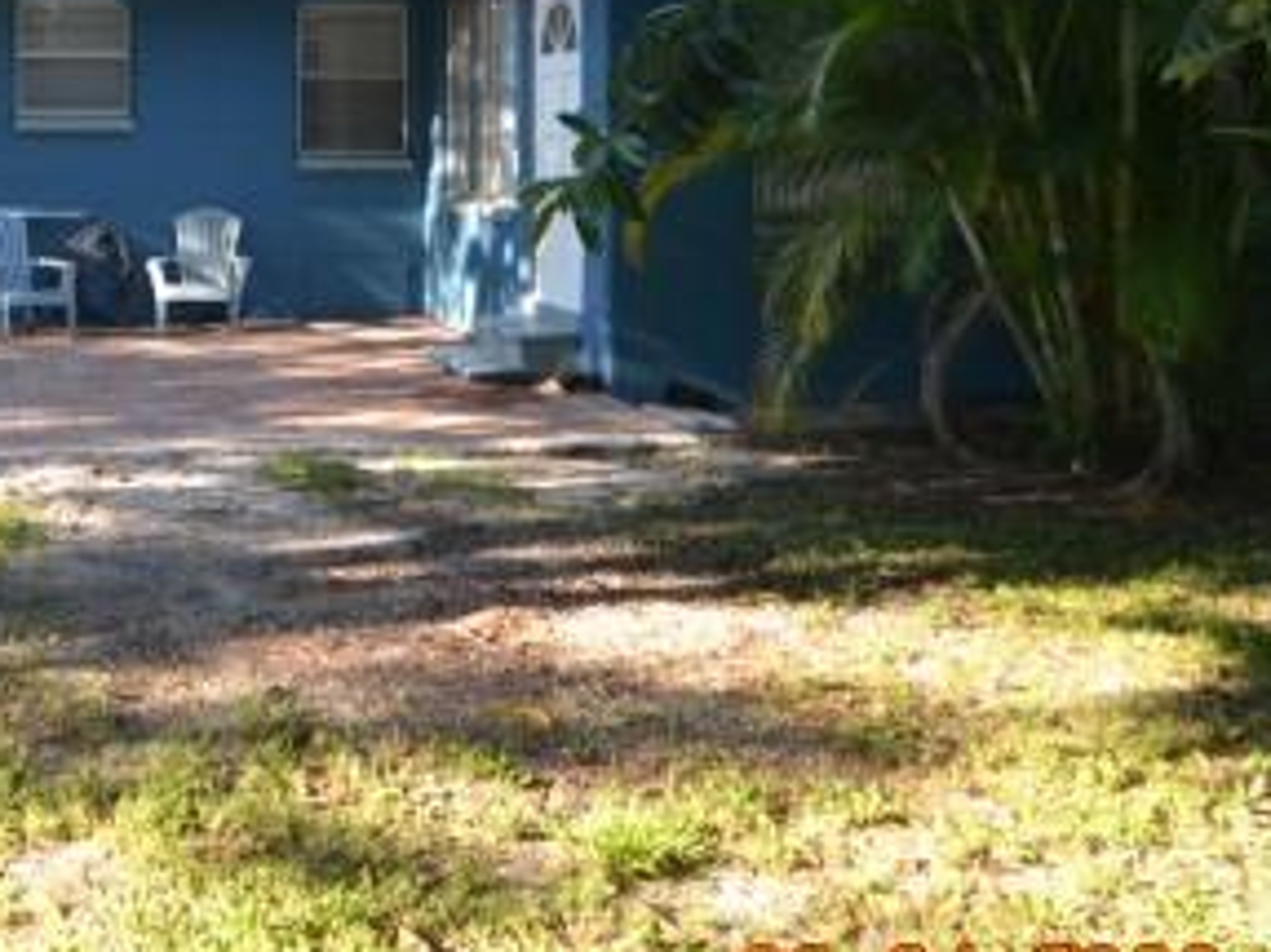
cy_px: 80
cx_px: 221
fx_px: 1527
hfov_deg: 42.8
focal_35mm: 42
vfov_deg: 32.7
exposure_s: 1/125
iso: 160
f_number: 4
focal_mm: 11.5
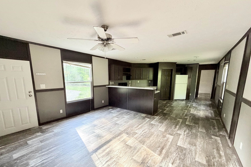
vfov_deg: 76.9
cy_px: 95
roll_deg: +0.0
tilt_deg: -9.5
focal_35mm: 15
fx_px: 105
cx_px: 122
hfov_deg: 100.4
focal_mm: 2.22
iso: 320
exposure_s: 1/80
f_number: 2.2
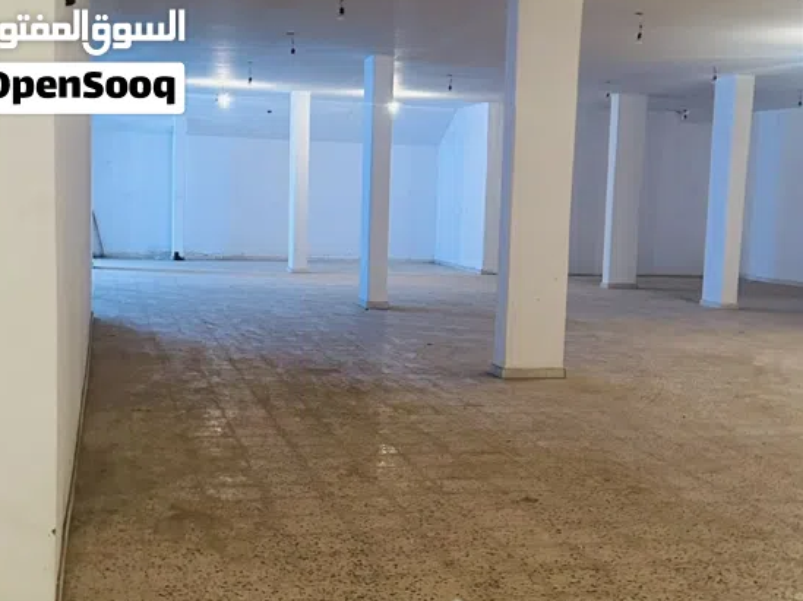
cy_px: 325
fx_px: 649
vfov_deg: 49.6
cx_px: 405
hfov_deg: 63.5
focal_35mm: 28
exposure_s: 1/33
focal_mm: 6.86
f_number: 1.78
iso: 640
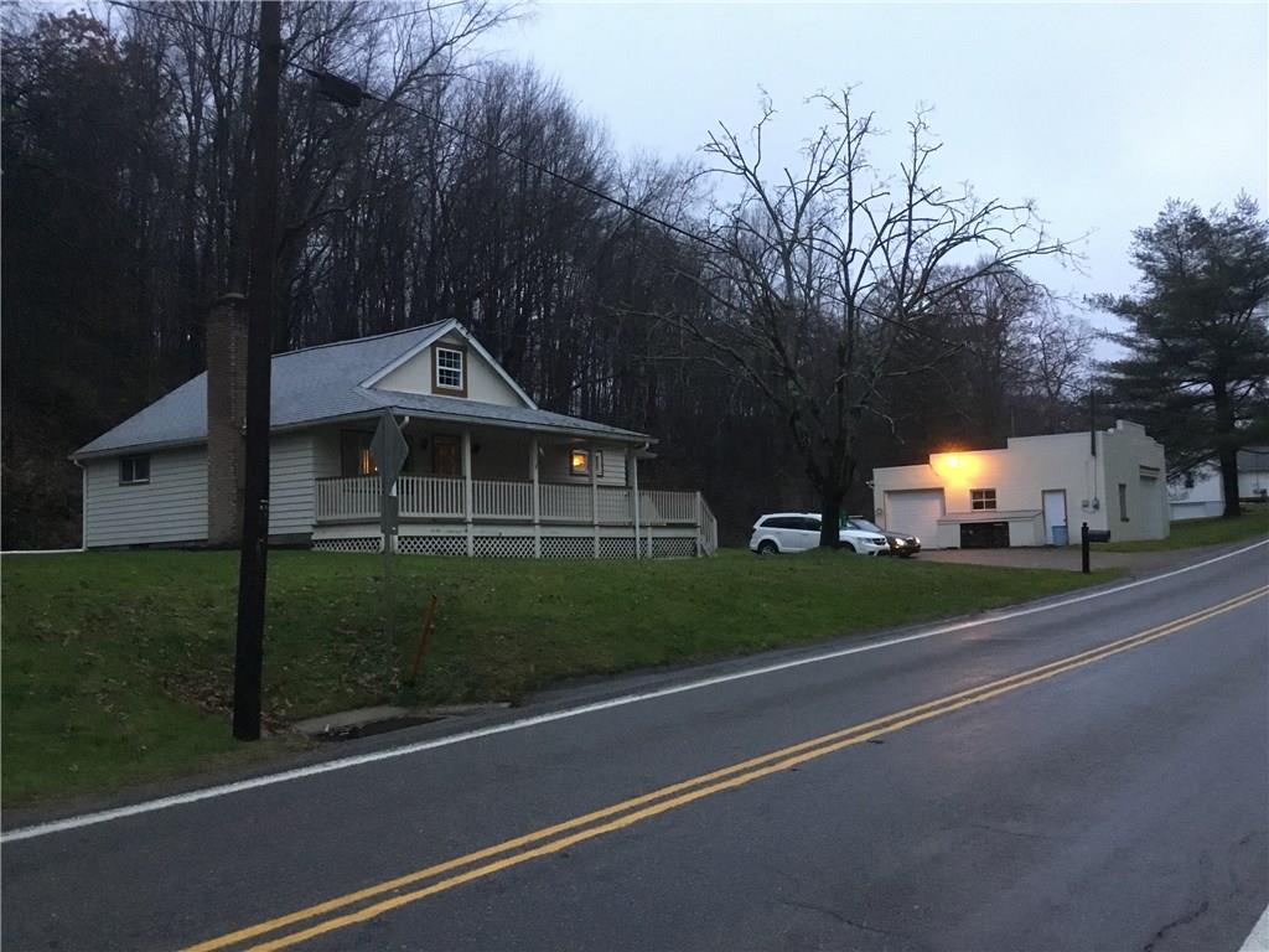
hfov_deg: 58.4
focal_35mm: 31
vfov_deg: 45.4
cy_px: 476
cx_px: 634
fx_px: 1136
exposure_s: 1/30
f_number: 2.4
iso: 200
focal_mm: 3.3
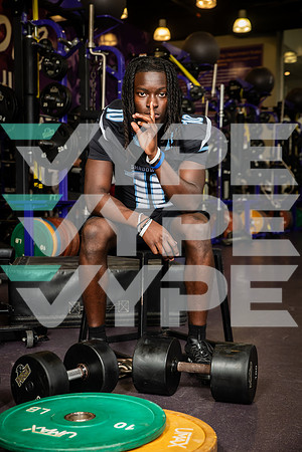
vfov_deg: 35.6
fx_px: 705
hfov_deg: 24.2
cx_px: 151
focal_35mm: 56
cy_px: 226
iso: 500
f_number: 5.6
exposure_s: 1/250
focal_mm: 56
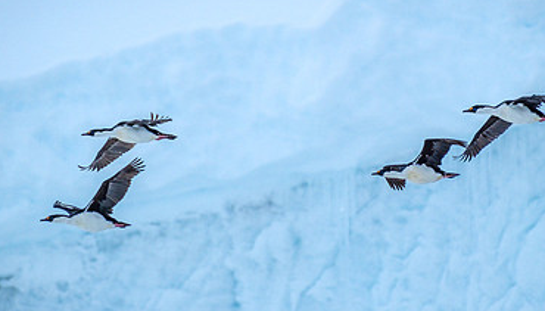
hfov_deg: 2.1
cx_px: 387
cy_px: 50
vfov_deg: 1.2
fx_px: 15195
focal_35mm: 1048
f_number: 6.4
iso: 320
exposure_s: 1/2000
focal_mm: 268.2
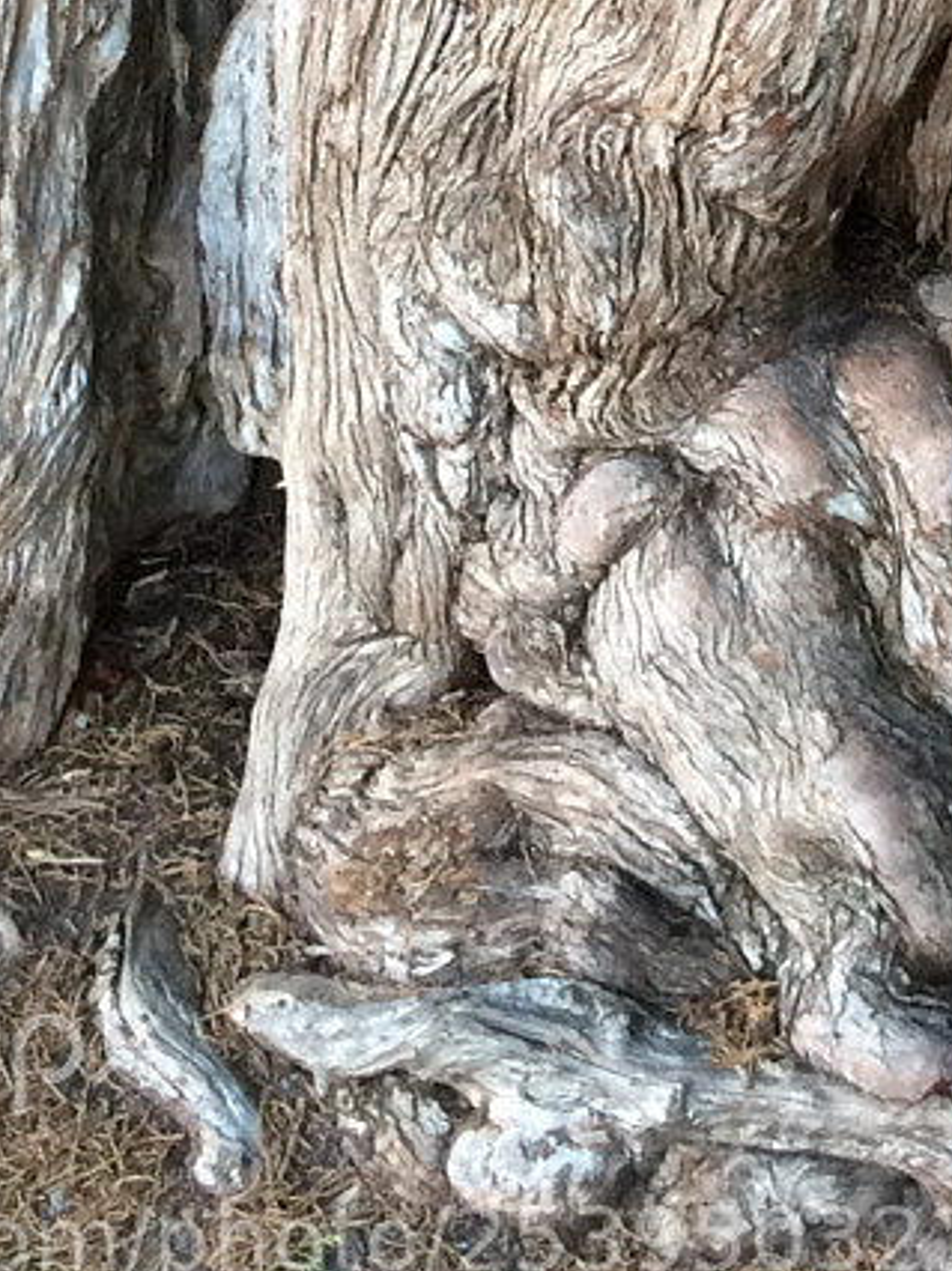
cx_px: 1212
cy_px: -913
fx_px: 4001
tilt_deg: -17.1
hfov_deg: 13.1
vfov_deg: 15.8
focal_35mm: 109
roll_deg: +1.3
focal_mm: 4.15
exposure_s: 1/30
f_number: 2.2
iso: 80
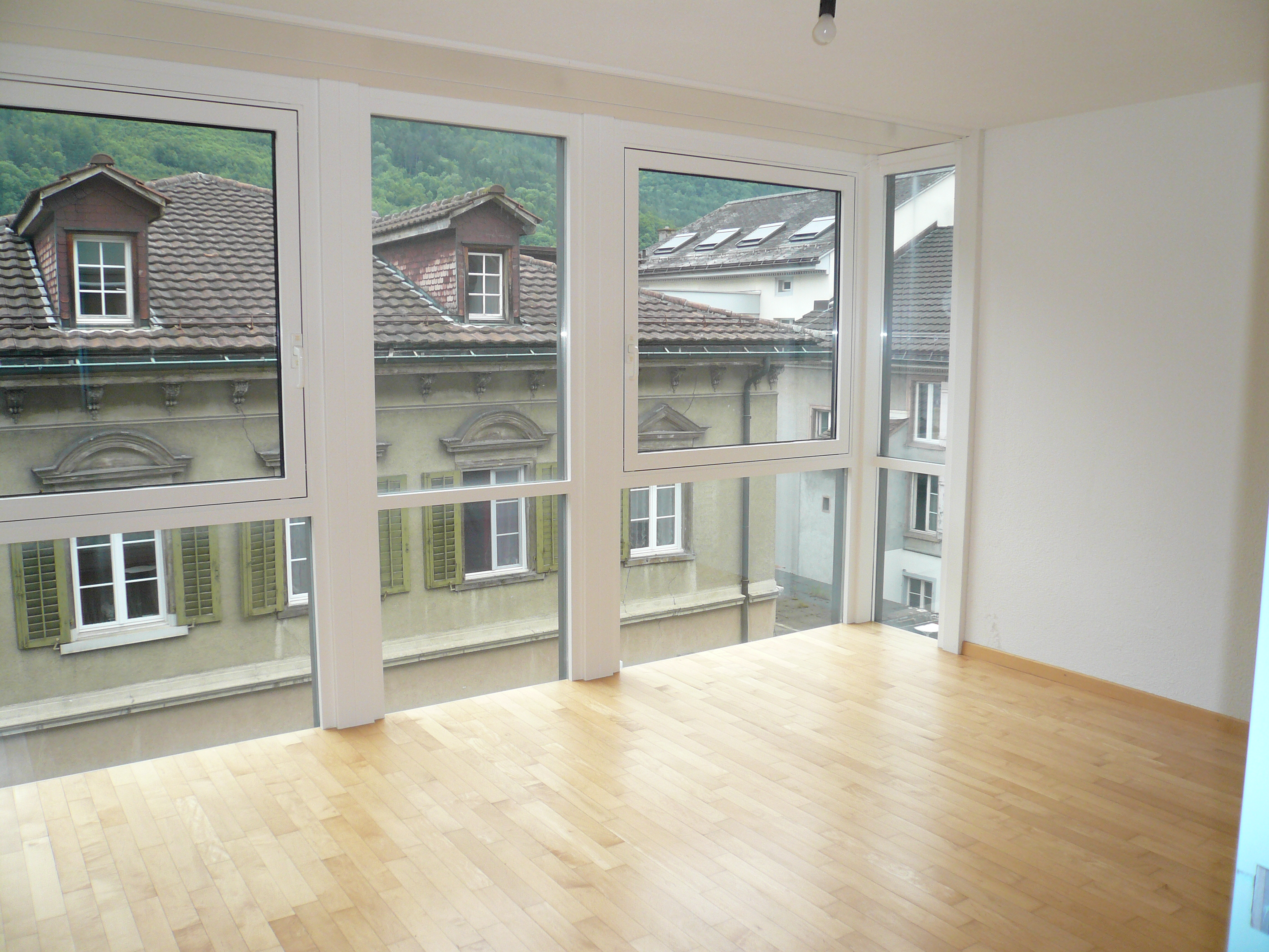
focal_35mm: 28
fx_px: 1026
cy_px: 476
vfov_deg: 49.7
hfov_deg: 63.4
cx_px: 634
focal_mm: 4.6
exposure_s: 1/200
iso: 100
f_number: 2.8
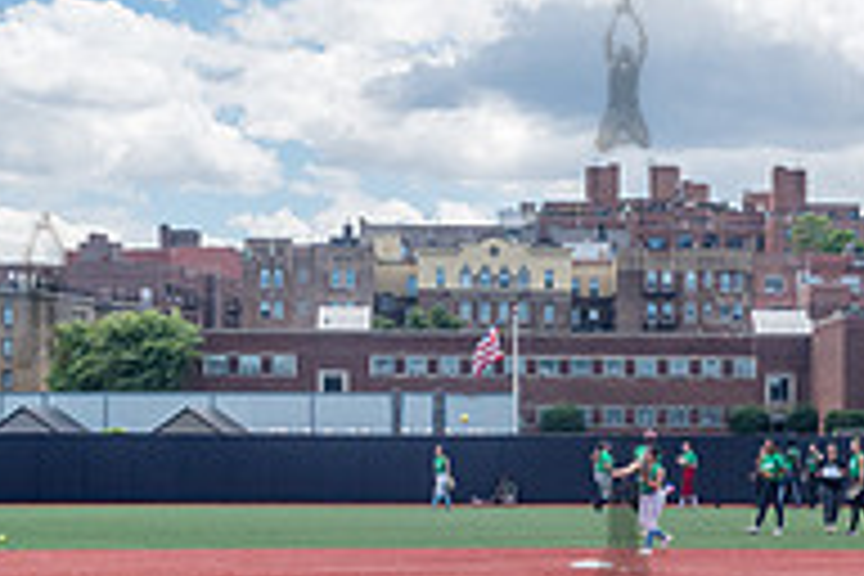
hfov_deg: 19.2
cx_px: 621
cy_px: 506
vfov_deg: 12.8
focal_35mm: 106
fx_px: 2544
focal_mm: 35
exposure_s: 1/1000
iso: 400
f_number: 8
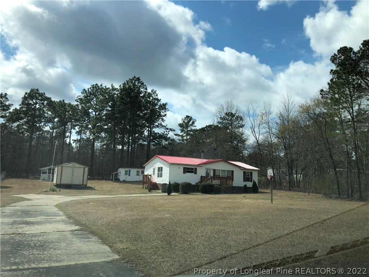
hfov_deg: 63.4
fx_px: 298
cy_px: 138
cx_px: 184
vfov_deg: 49.7
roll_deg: -1.6
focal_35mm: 28
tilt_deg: +7.9
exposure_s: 1/2667
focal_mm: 3.99
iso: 20
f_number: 1.8
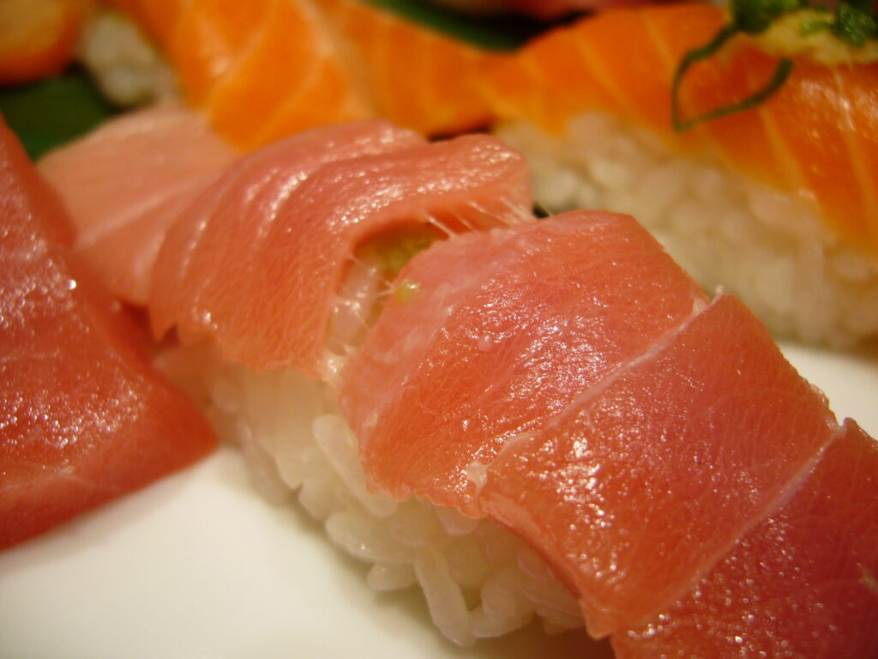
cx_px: 439
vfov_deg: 40.7
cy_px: 330
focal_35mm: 35
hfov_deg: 52.6
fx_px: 888
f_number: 2.8
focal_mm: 5.8
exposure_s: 1/40
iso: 100
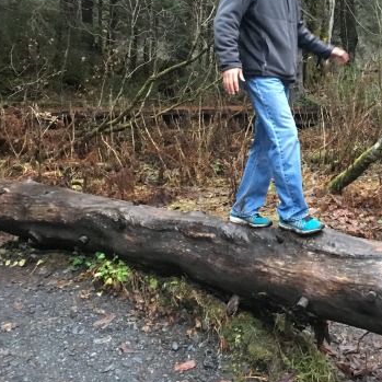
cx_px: 285
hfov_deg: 35.3
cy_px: 124
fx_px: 587
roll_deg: +2.1
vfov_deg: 35.7
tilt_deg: +0.1
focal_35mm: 47
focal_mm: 4.15
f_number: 2.2
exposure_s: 1/15
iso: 320
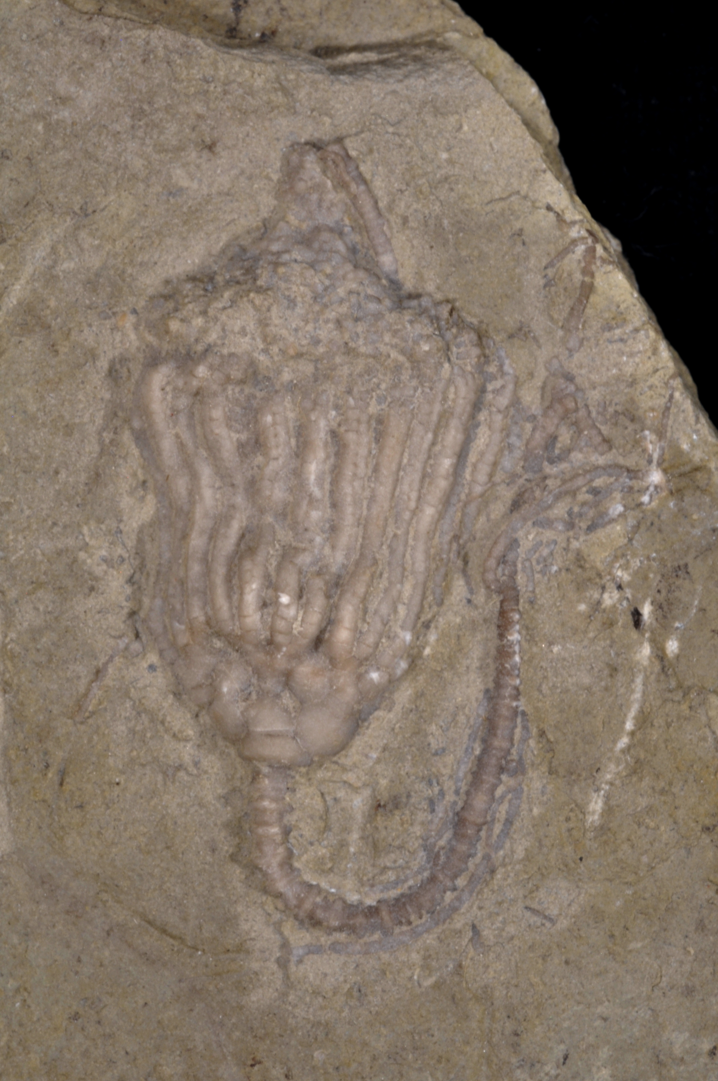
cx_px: 359
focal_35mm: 90
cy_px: 540
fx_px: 2699
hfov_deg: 15.2
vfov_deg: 22.6
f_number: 45
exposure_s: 1/6
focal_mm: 60
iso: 200
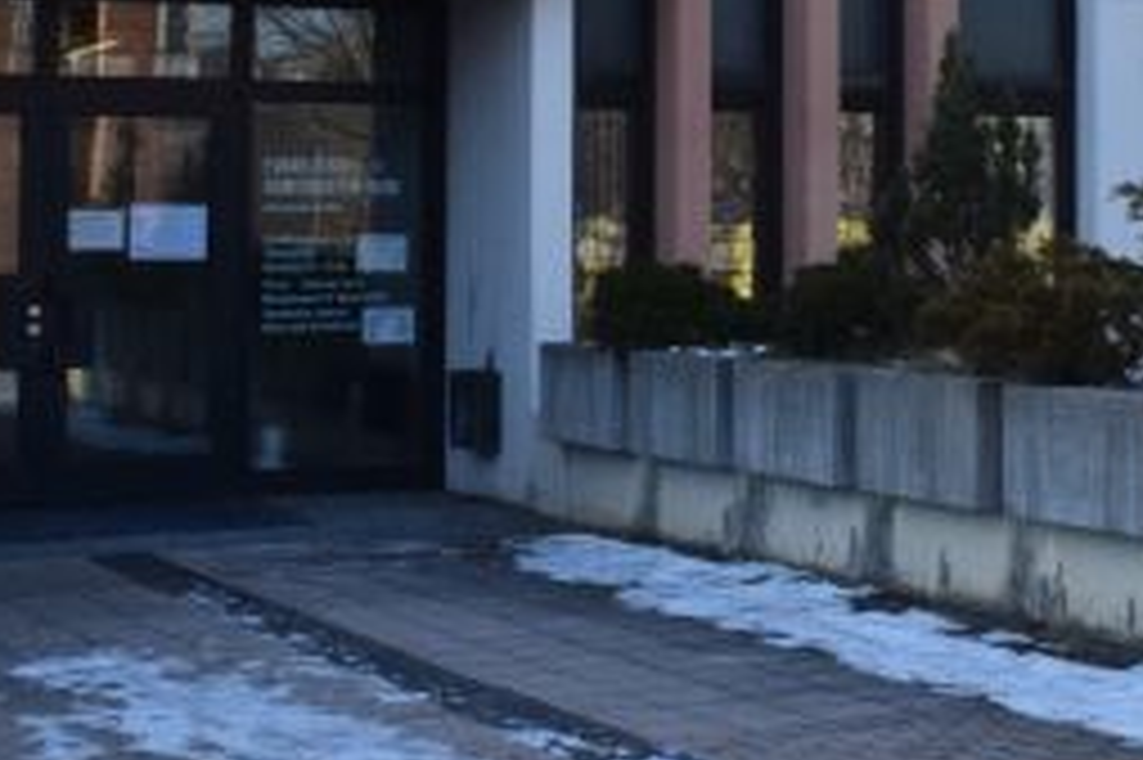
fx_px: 2697
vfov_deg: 15.8
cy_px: 34
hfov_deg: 23.0
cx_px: 1125
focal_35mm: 85
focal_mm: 18
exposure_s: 1/125
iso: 800
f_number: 22
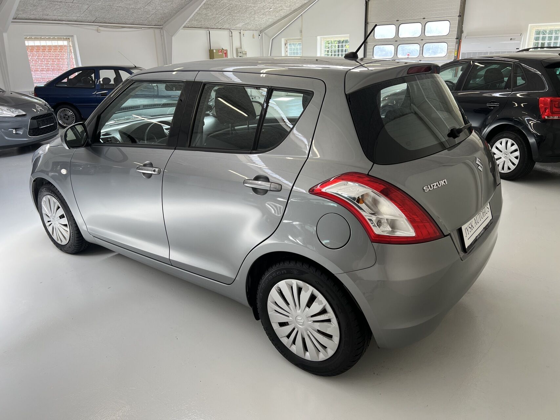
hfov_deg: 67.3
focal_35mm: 26
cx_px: 280
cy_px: 210
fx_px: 421
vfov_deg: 53.1
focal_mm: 5.7
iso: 32
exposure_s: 1/113
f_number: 1.5
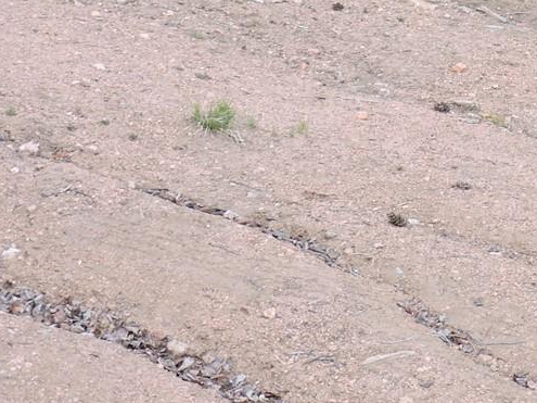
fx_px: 2357
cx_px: 751
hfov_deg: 12.5
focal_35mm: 152
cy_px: -185
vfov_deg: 9.5
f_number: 3.5
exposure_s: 1/60
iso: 100
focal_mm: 8.4
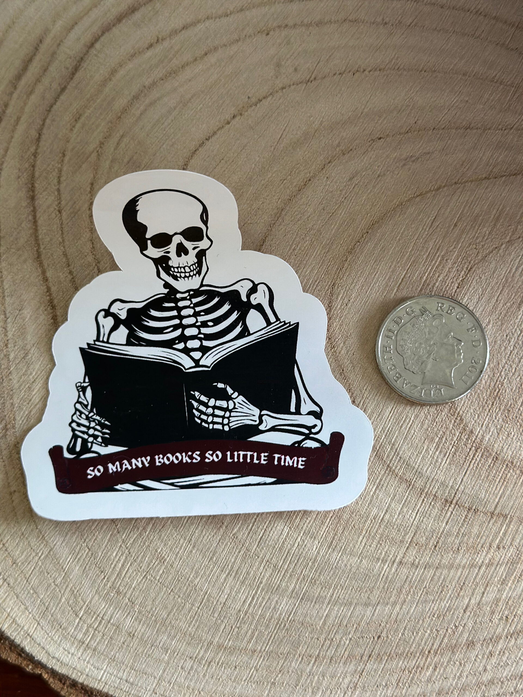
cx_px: 262
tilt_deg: -80.7
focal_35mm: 48
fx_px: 967
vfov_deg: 39.7
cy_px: 348
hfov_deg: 30.3
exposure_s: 1/60
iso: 250
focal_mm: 6.86
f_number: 1.78
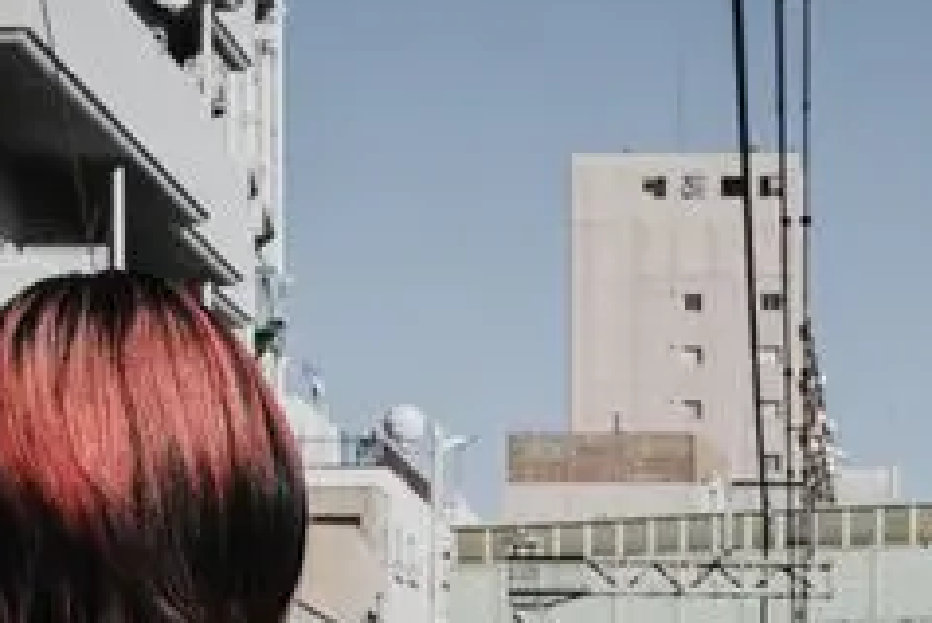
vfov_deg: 8.8
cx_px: 701
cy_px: 1064
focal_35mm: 151
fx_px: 3911
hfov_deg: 13.5
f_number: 10
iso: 100
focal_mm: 30
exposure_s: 1/200
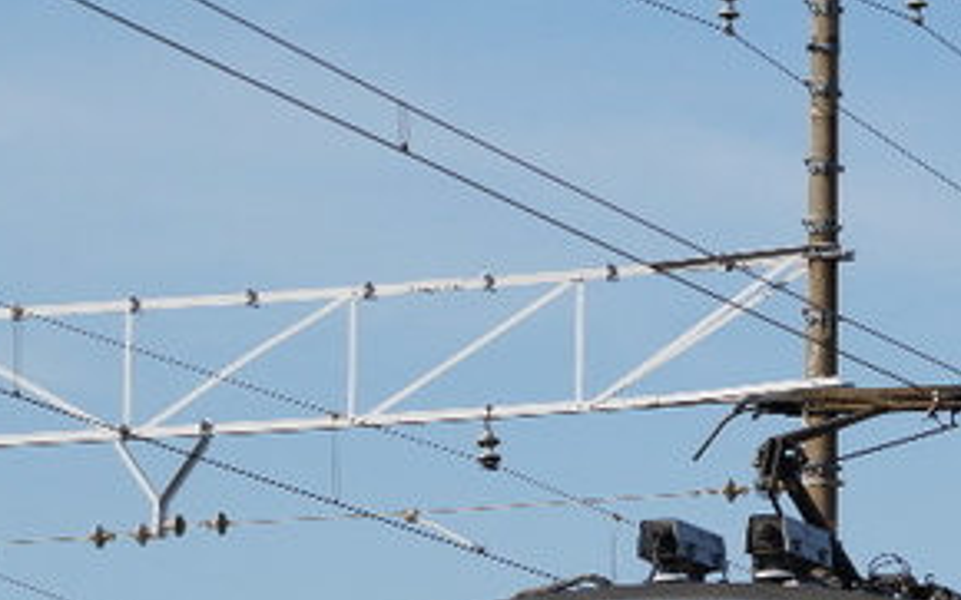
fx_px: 7723
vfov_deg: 4.4
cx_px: 1094
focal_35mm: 295
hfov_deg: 7.1
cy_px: 738
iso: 200
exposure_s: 1/800
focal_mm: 70
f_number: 8
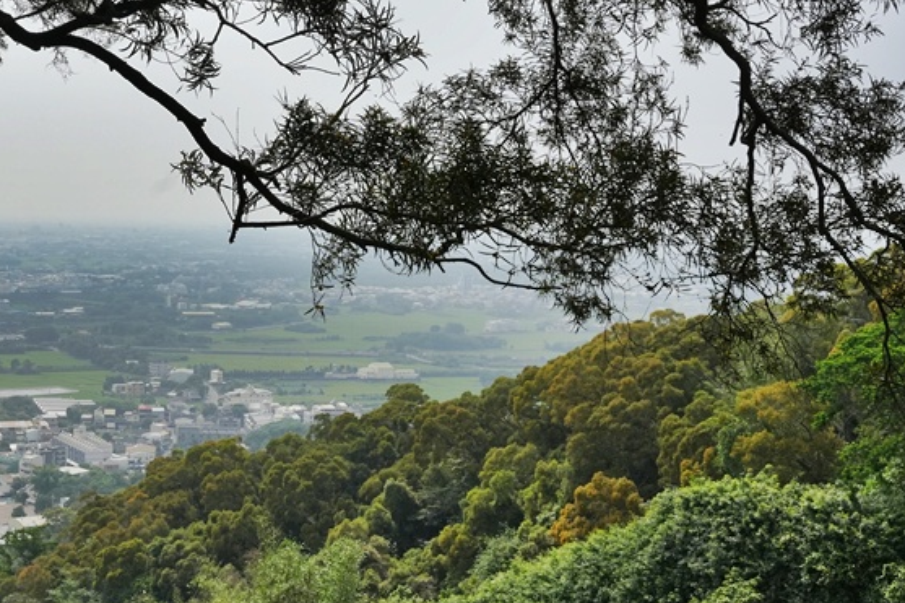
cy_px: 227
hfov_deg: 33.0
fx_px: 1474
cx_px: 154
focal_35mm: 59
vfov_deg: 23.1
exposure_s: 1/3200
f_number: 10
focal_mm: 31.9
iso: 1250
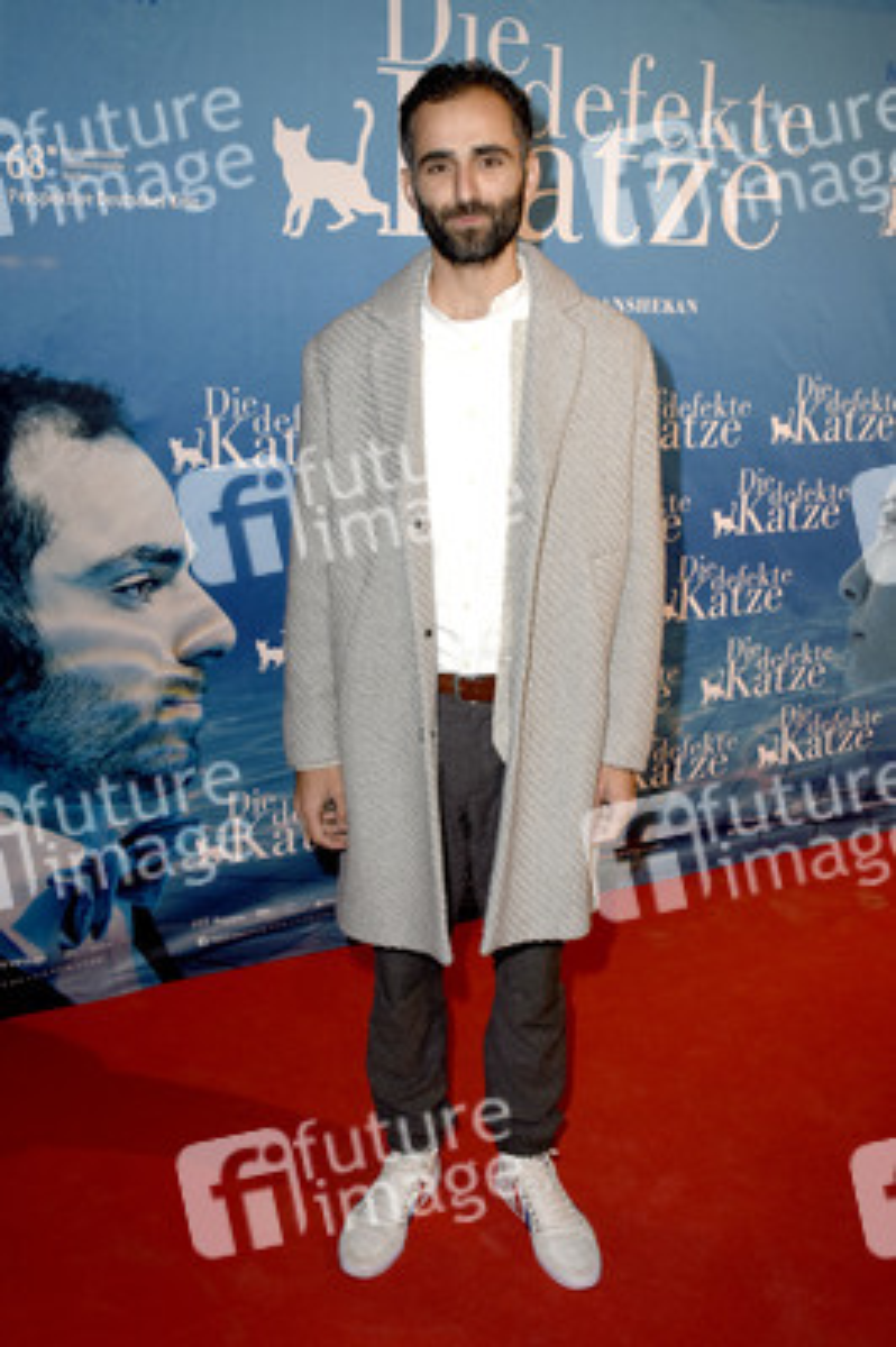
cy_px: 674
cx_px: 448
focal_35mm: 34
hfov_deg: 38.3
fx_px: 1290
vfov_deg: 55.1
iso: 500
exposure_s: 1/160
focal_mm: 23
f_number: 8
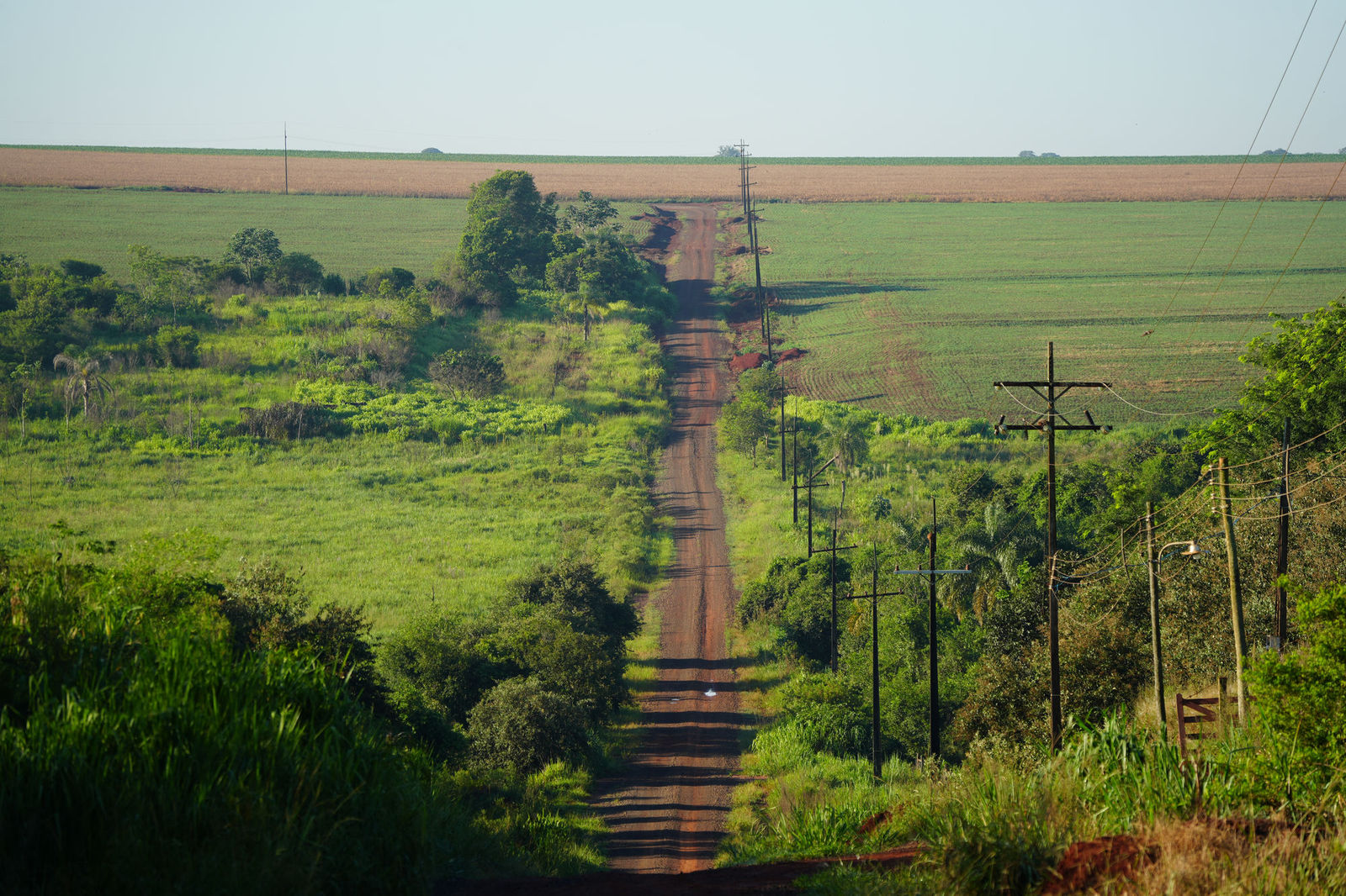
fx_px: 6616
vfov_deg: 7.8
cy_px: 448
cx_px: 673
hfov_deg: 11.6
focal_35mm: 177
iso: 100
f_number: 6.3
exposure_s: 1/200
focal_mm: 177
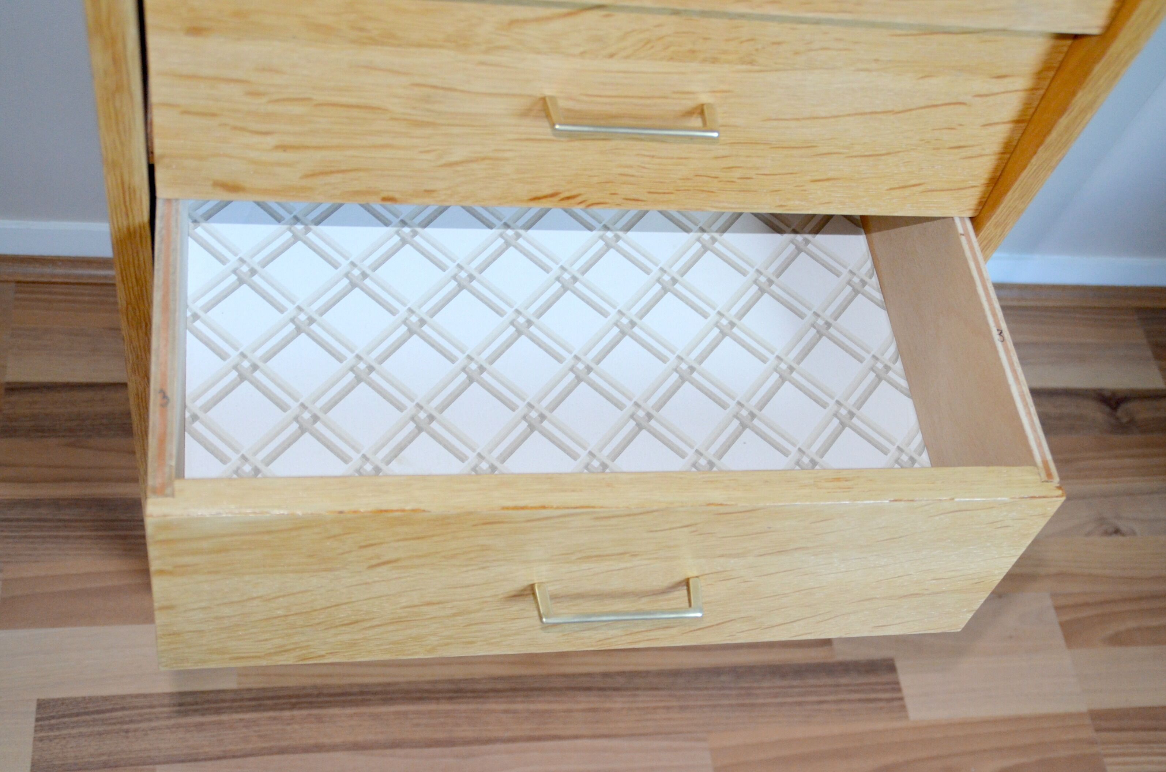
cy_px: 386
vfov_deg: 31.8
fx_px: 1357
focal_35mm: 42
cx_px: 583
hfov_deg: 46.5
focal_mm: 28
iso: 1250
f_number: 4
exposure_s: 1/60
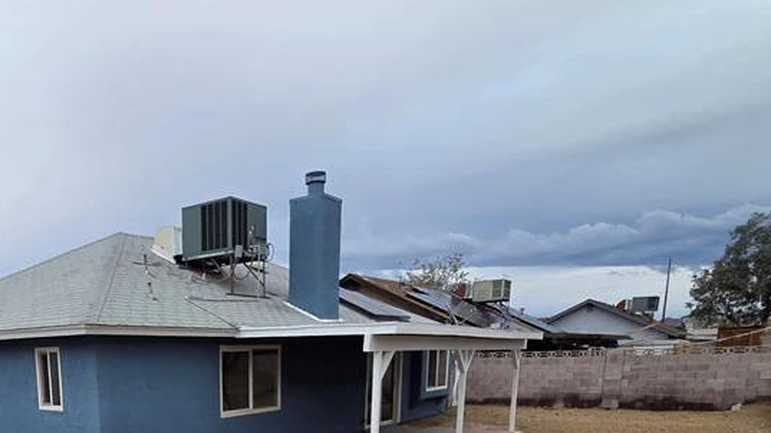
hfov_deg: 65.8
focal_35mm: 27
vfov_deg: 36.4
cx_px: 197
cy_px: 475
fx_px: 552
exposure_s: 1/771
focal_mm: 2.2
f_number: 2.2
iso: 50
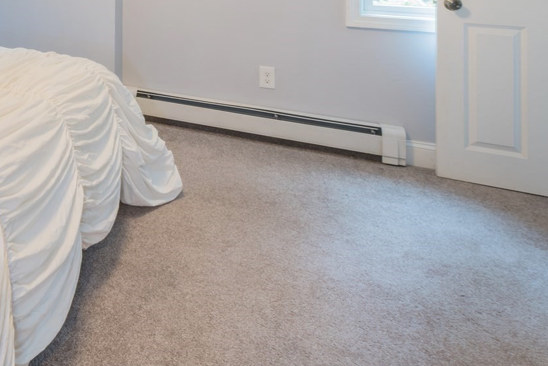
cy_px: -68
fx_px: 518
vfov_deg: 32.5
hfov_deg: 46.4
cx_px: -4
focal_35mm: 34
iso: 100
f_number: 14
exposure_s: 2.5
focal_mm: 14
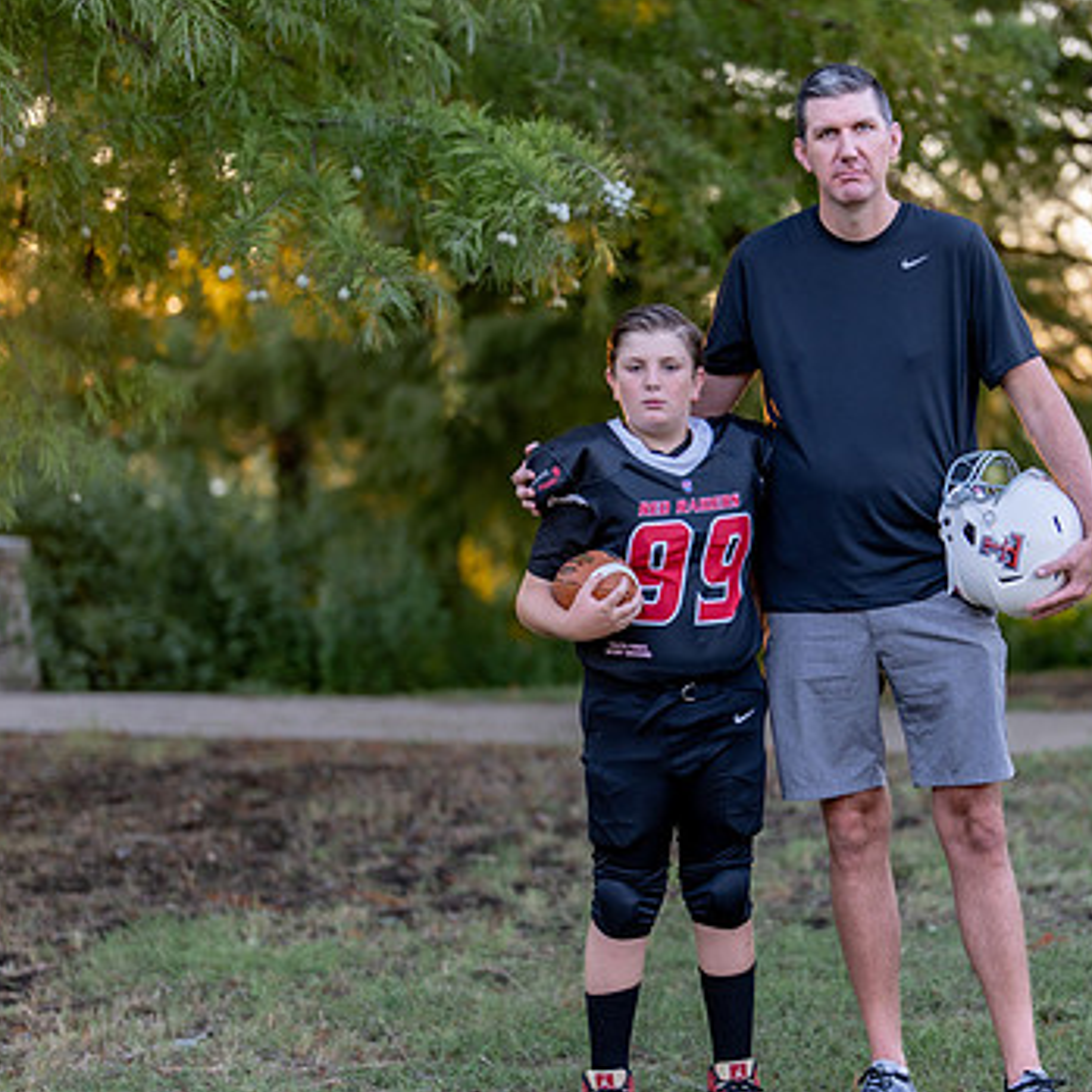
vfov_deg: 19.3
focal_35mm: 90
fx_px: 3212
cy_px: 617
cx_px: 802
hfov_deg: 19.2
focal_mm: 50
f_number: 1.2
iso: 100
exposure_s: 1/320
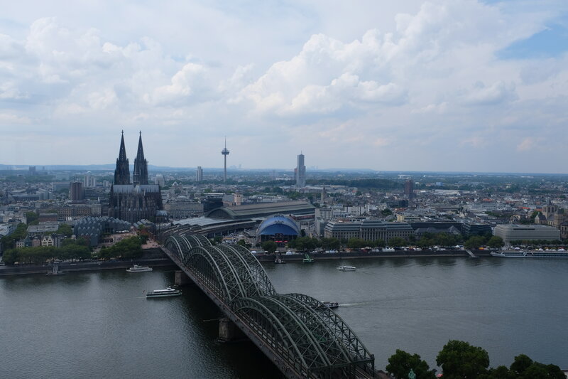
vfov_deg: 40.0
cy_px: 190
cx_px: 284
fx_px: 521
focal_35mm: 33
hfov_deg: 57.2
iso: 400
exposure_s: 1/900
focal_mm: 22.2
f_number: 8
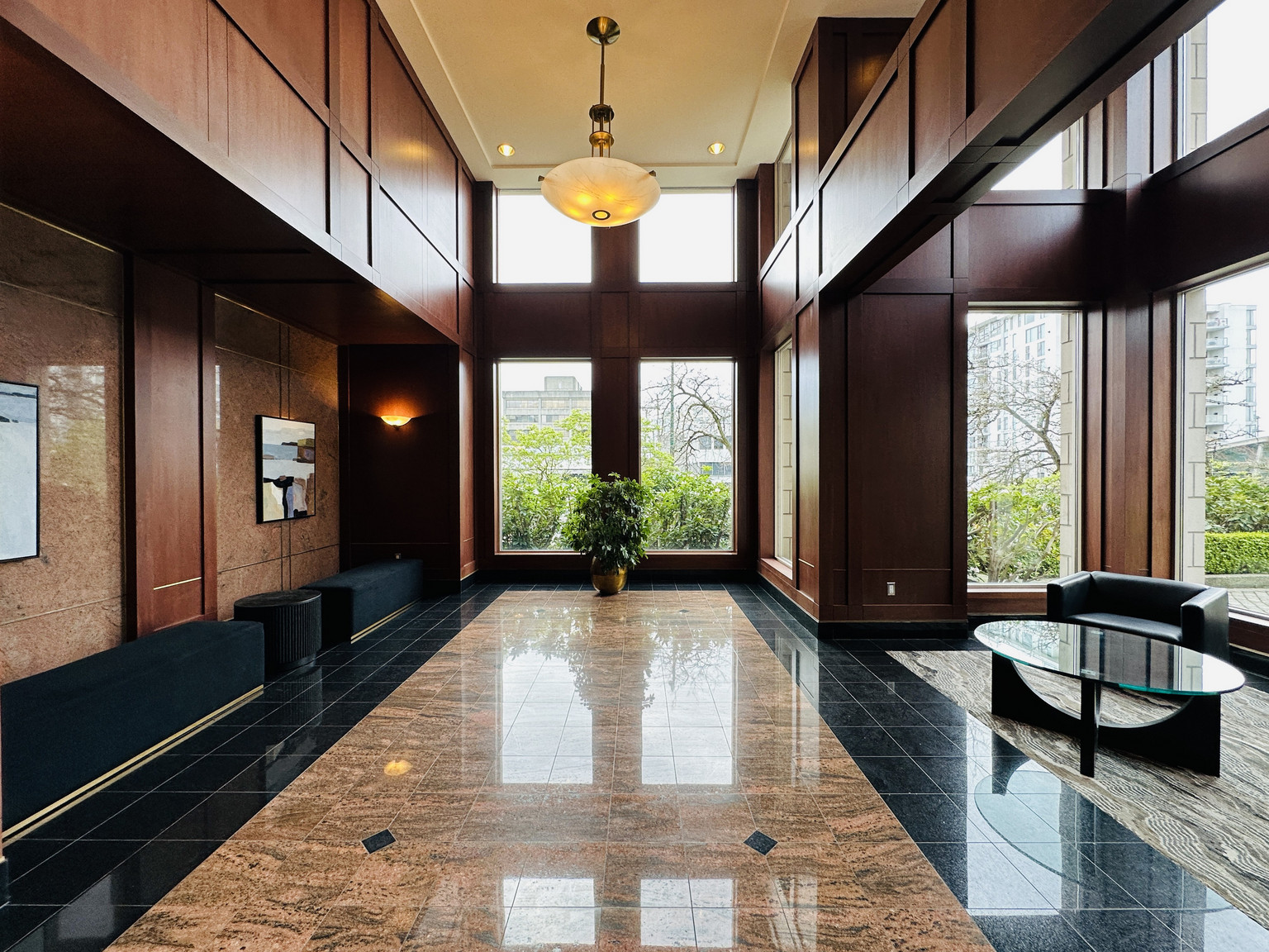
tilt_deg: -0.4
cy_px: 476
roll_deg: +0.2
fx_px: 513
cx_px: 634
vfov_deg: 85.7
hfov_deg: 102.1
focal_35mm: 14
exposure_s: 1/120
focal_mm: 2.22
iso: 100
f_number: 2.2
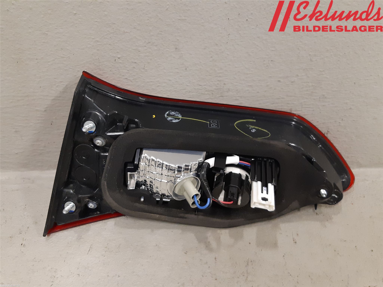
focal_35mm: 26
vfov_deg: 53.1
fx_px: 288
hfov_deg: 67.3
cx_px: 192
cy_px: 144
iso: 250
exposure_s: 1/50
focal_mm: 3.93
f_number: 1.7
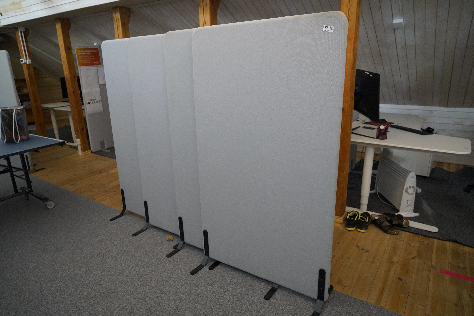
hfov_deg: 73.7
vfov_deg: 53.1
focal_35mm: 24
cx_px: 237
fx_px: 316
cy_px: 158
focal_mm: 24
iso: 5000
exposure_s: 1/160
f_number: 4
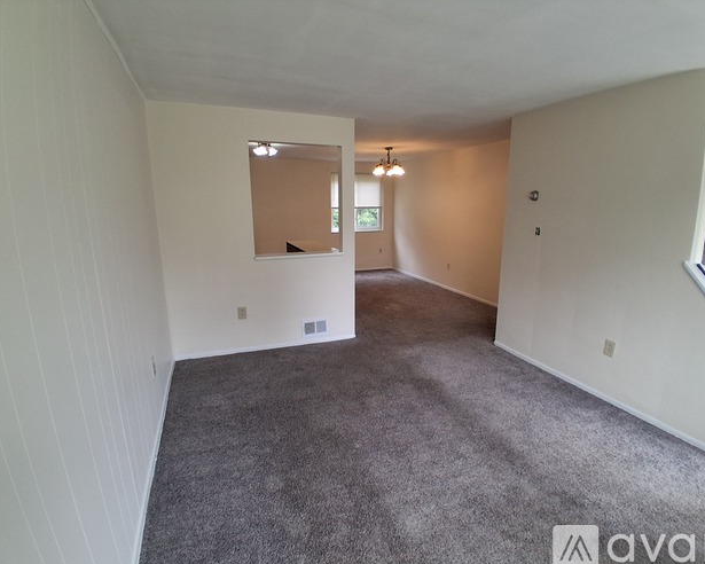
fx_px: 376
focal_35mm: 18
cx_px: 356
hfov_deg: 86.4
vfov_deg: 73.8
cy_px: 284
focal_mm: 1.4
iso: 160
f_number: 2.2
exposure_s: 1/120
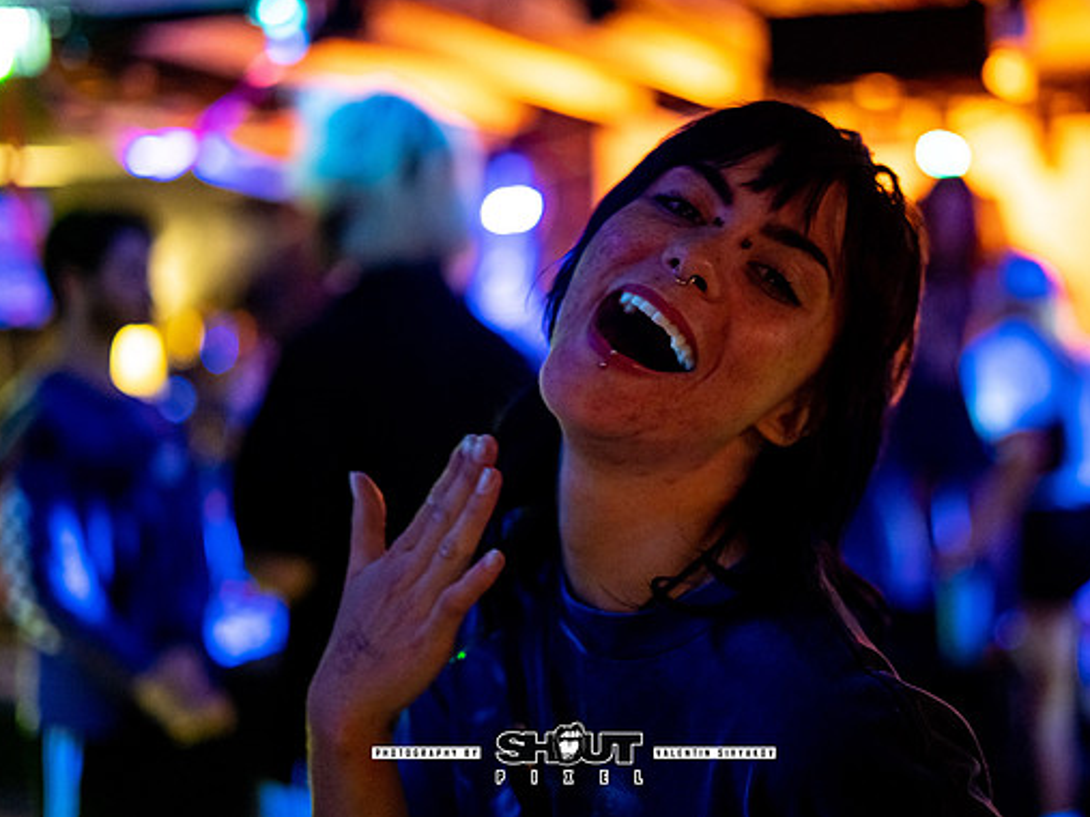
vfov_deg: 23.6
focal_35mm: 62
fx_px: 1952
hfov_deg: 31.1
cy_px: 379
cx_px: 638
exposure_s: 1/125
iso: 2500
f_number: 1.8
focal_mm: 50
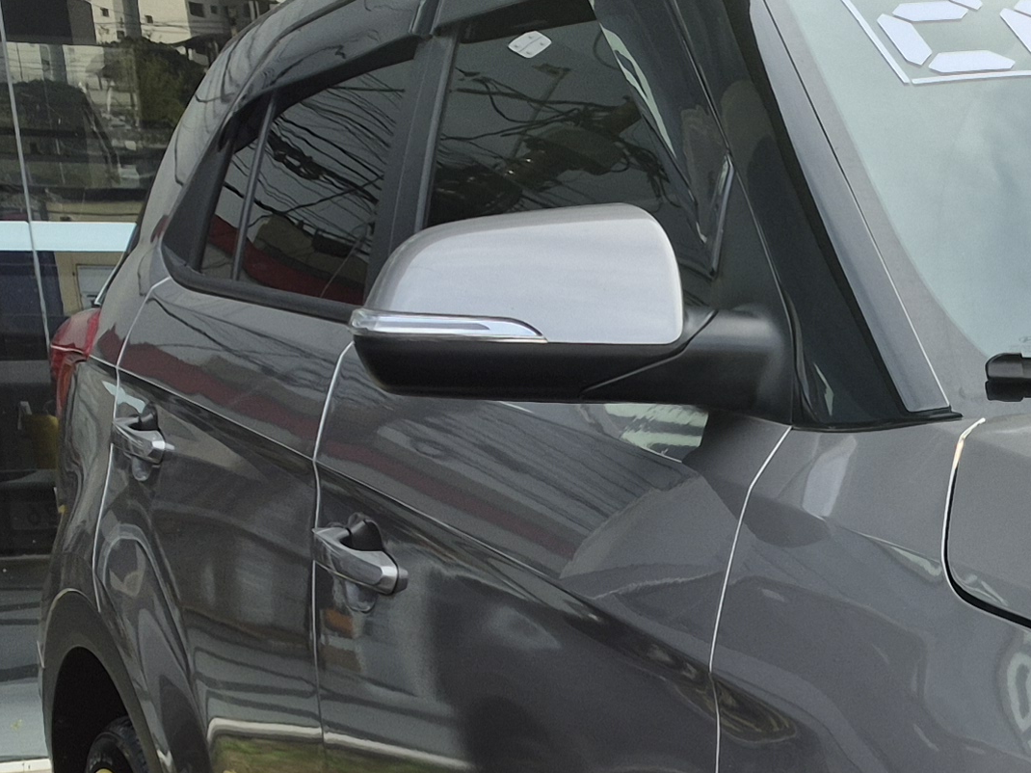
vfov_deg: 16.3
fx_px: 2561
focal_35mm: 86
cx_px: 1490
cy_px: 977
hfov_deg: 20.0
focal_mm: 5.4
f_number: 1.8
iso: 25
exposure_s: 1/344
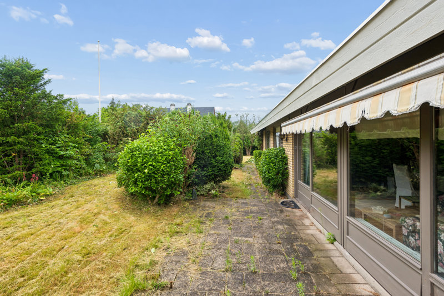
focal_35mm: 19
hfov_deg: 86.9
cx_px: 222
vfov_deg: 64.5
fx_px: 234
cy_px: 148
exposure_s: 1/50
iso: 200
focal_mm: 19
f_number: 10
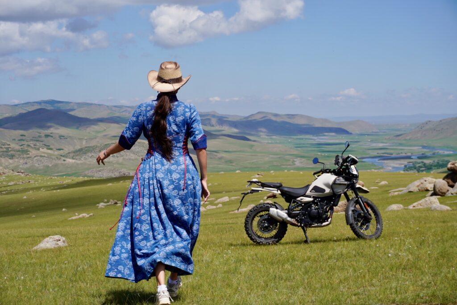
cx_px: 228
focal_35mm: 75
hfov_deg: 27.0
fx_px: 952
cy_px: 152
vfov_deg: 18.2
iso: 100
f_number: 9
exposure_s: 1/400
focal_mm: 50
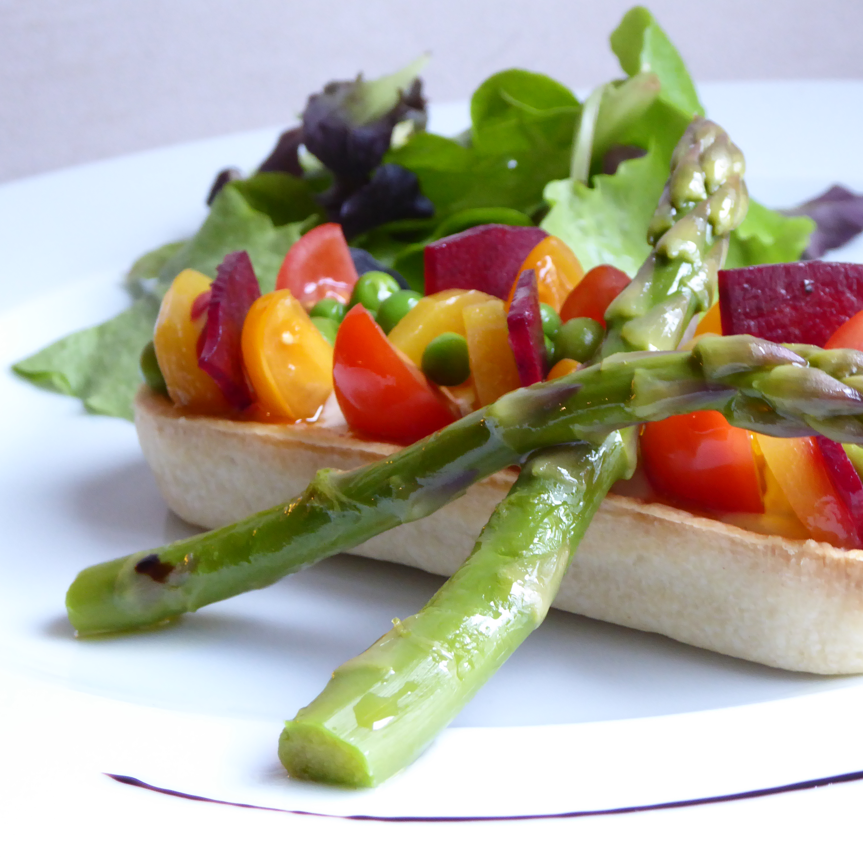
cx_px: 543
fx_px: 2510
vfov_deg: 19.5
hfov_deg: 19.5
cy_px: 434
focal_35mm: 89
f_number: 4.5
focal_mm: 12.5
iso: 400
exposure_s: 1/40
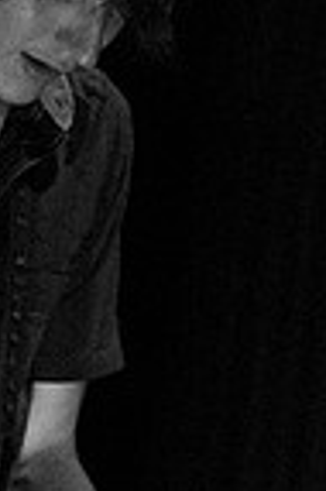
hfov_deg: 4.1
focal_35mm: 331
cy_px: 457
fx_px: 4507
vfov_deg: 6.2
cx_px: 98
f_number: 2.8
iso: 1600
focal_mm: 70
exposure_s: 1/80
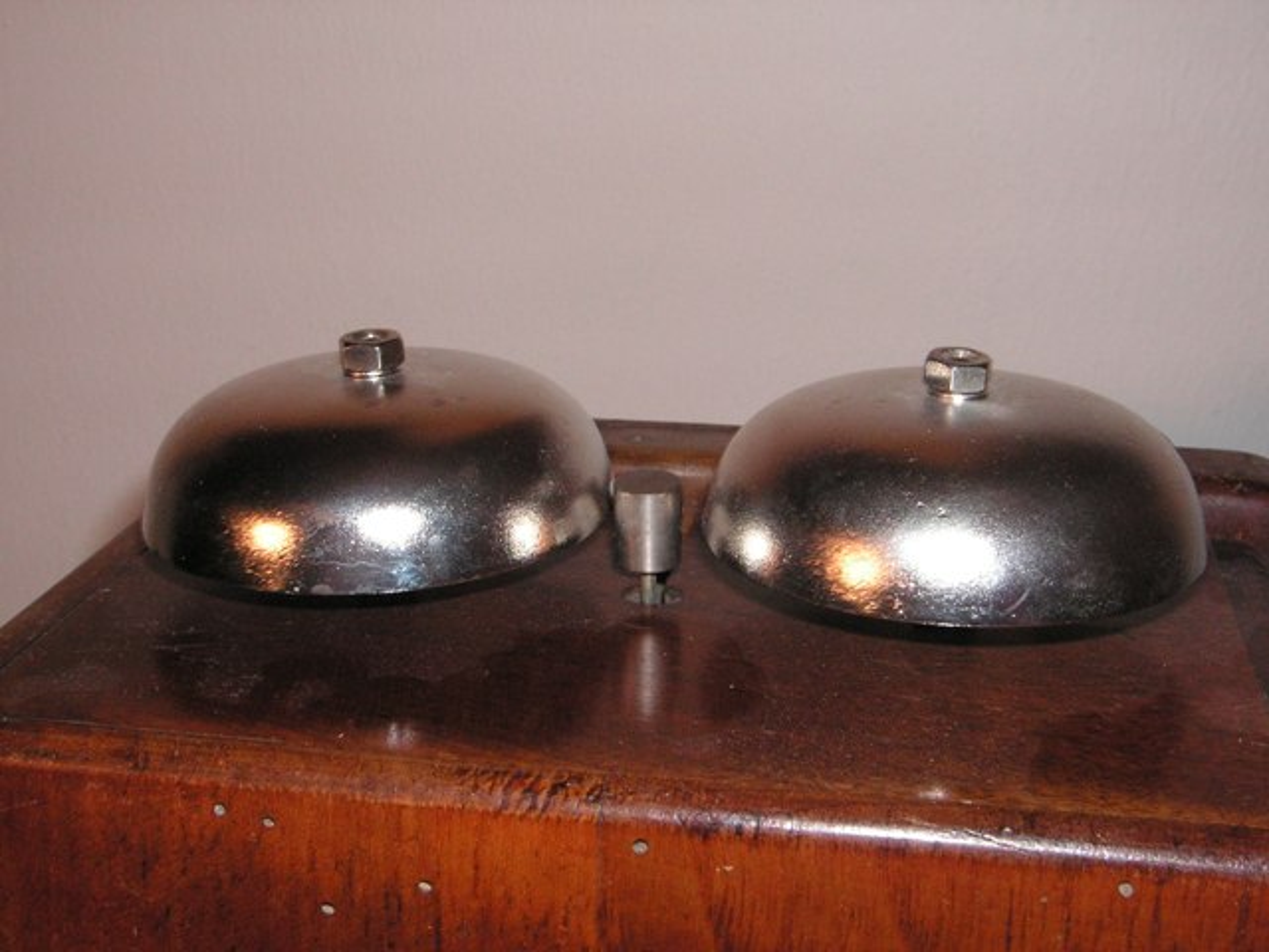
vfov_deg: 30.9
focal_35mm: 47
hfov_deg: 40.4
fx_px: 1723
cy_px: 476
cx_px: 634
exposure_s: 1/45
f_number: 7.1
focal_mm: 7.7
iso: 160
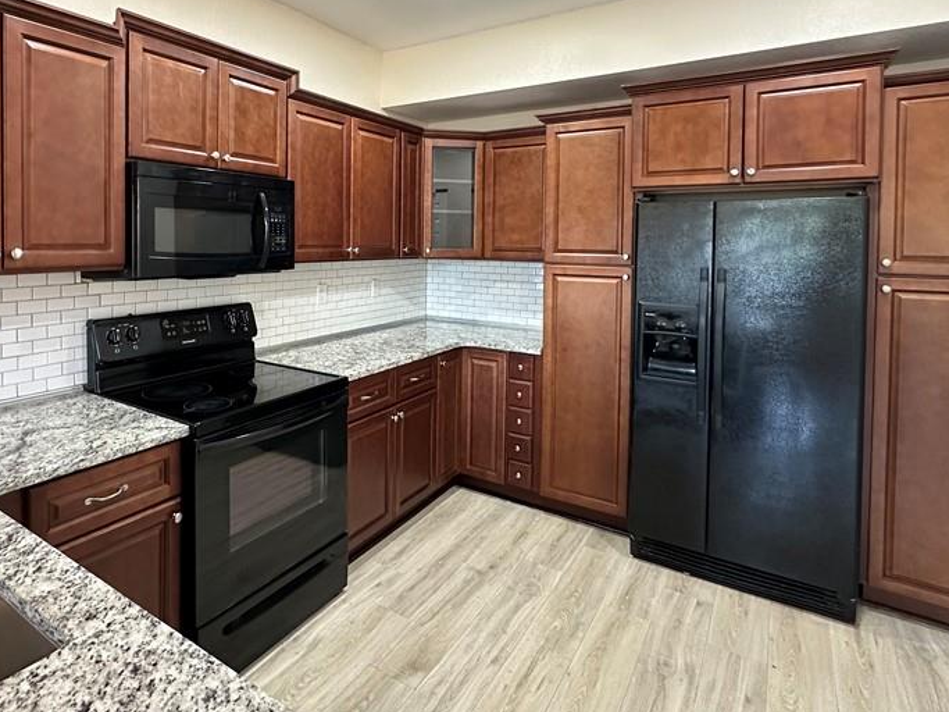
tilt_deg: -1.8
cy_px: 252
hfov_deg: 78.2
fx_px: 576
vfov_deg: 62.2
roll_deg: -1.0
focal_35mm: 21
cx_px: 383
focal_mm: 2.22
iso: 400
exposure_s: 1/60
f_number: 2.2
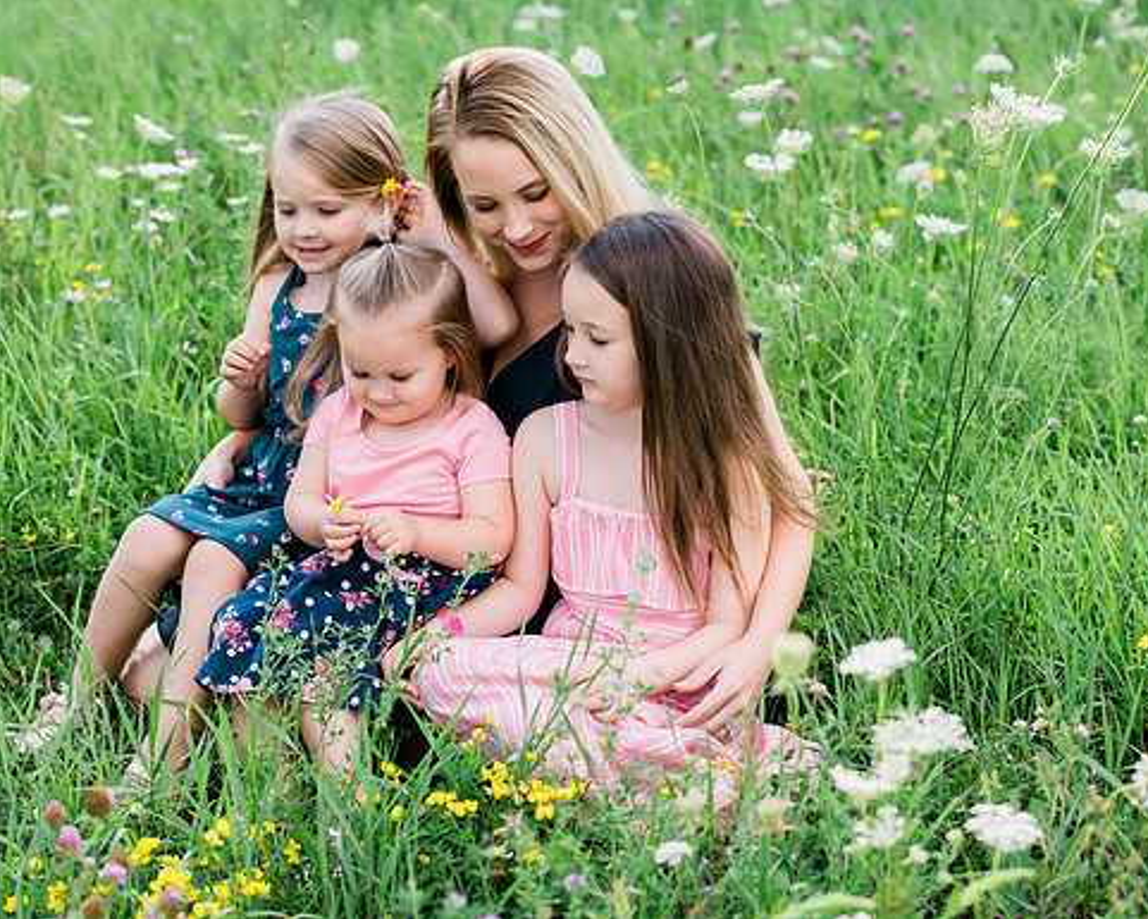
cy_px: 496
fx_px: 2991
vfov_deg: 17.5
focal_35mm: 88
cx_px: 499
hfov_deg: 21.7
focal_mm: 72
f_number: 4.5
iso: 250
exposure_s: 1/800
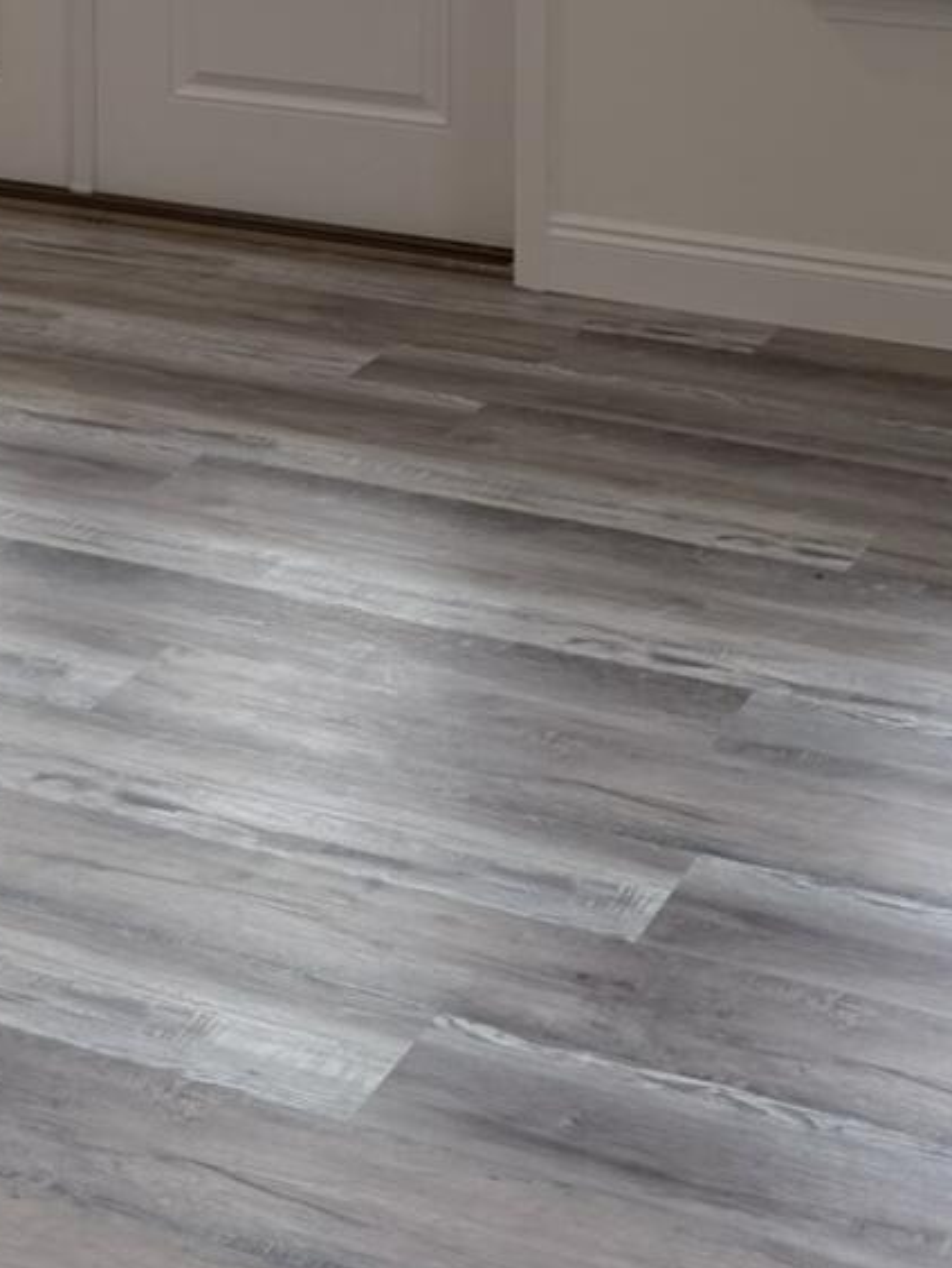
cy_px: -310
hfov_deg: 16.8
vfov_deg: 21.2
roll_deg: +0.9
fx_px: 3116
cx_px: -110
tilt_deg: -4.8
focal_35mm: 85
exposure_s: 1/243
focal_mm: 6.76
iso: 80
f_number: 1.78
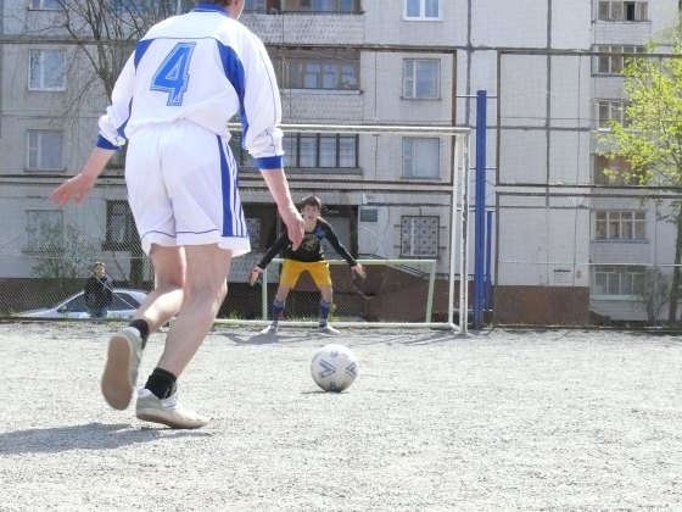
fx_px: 1340
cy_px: 256
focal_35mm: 68
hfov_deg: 28.6
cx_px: 341
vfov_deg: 21.6
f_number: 7.1
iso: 400
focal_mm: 10.7
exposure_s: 1/500
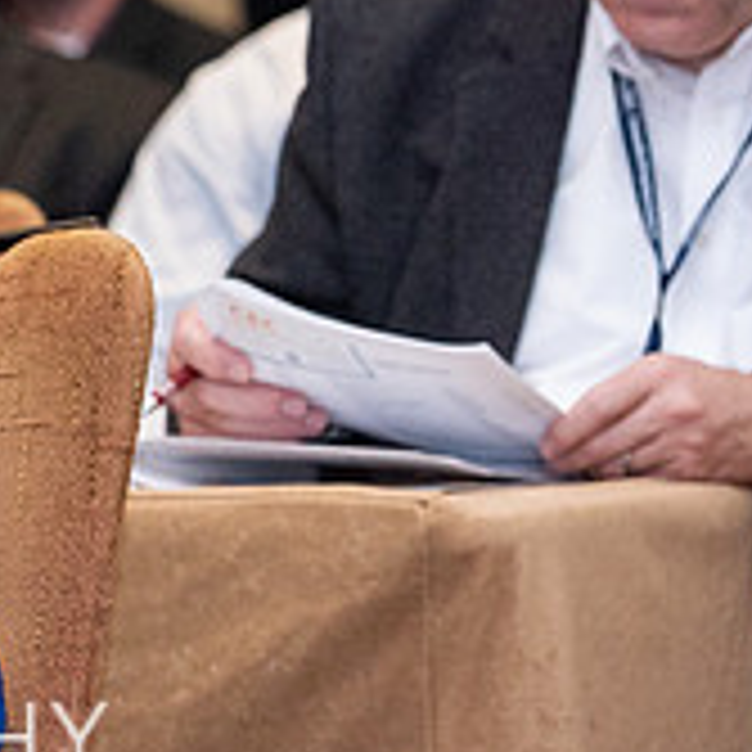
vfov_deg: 5.6
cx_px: -513
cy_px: -43
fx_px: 7619
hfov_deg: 5.6
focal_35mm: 310
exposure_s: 1/250
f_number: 4.5
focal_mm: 105
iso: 1600
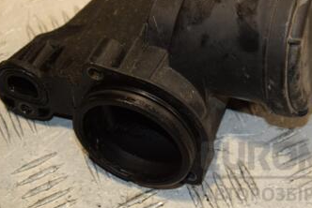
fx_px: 1128
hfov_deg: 15.7
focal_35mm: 130
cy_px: 31
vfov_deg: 10.5
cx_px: 183
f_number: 5
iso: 800
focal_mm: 48
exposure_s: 1/200
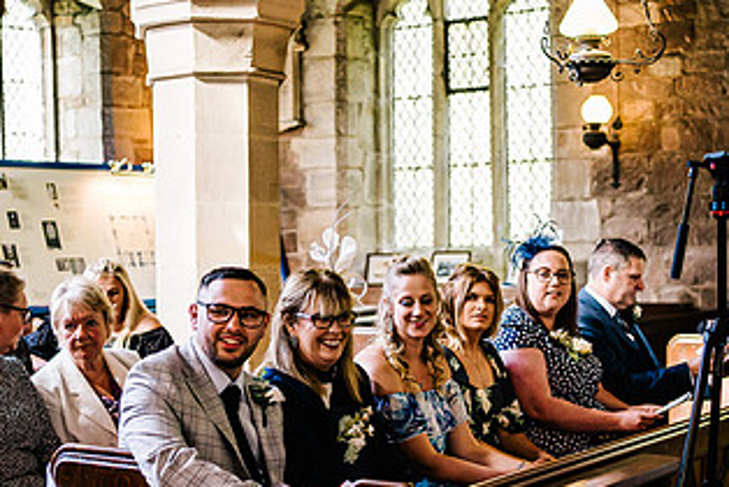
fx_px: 1399
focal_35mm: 69
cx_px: 286
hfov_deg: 29.1
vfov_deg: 19.7
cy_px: 354
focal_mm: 35
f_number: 2.2
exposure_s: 1/160
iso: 640
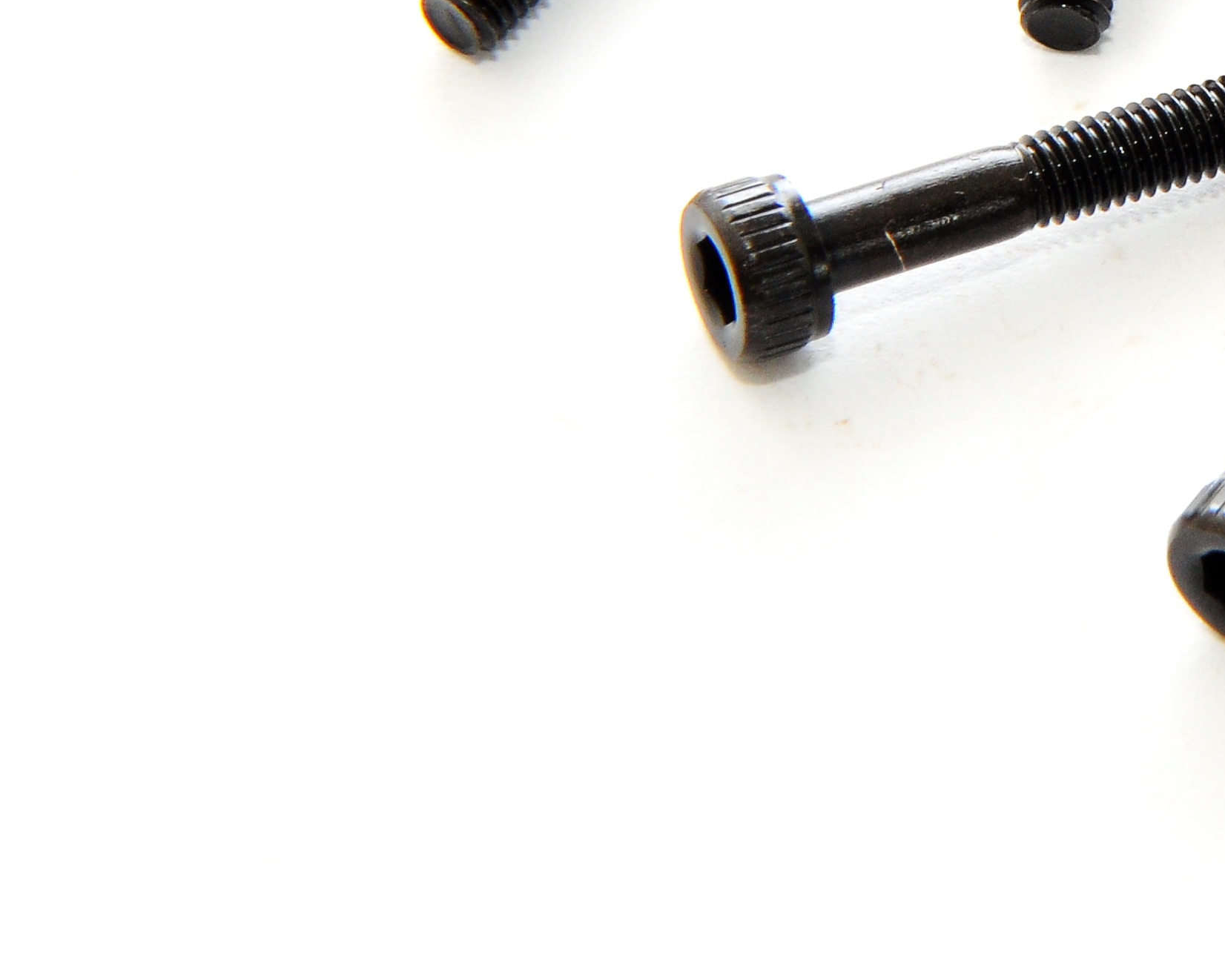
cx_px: 1461
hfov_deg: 2.6
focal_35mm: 730
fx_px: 26469
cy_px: -44
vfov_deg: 2.1
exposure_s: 1/60
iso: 400
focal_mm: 200
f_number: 22
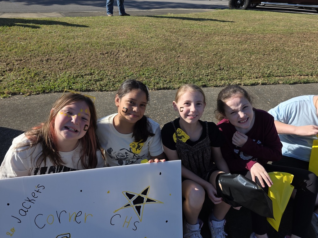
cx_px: 159
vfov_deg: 58.9
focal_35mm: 23
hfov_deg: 73.9
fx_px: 211
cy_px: 119
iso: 80
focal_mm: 6.3
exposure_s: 1/645
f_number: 1.7
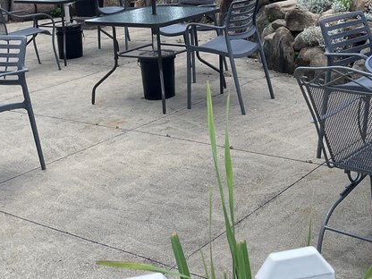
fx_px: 688
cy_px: -43
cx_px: 250
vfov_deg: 21.5
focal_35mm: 64
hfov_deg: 30.0
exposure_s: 1/2882
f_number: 1.6
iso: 32
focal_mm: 4.2
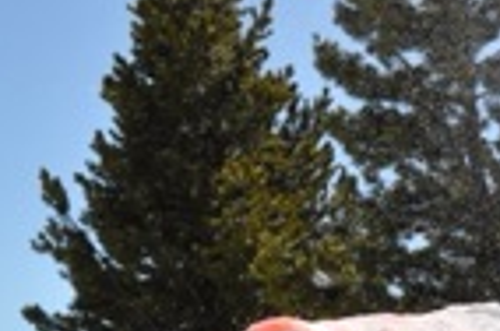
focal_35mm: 127
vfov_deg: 10.8
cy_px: 160
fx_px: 1756
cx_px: -268
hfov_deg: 14.9
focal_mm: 25
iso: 200
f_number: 11
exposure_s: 1/500
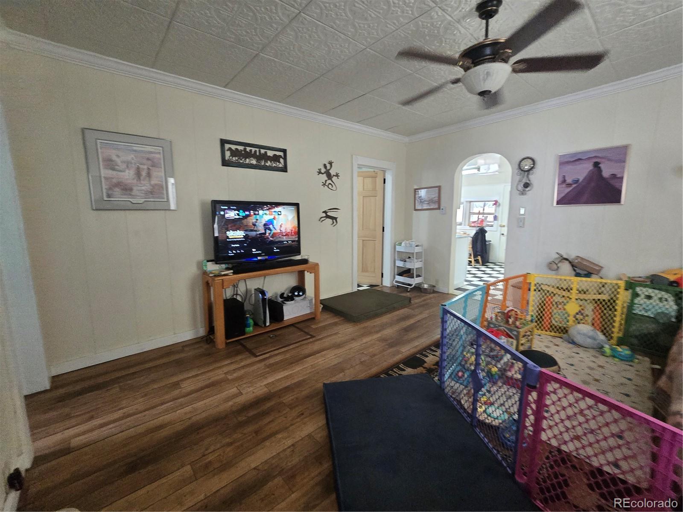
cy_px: 256
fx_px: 256
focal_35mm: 13
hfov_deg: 106.2
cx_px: 342
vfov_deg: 89.9
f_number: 2.2
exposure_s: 1/60
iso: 640
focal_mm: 2.2
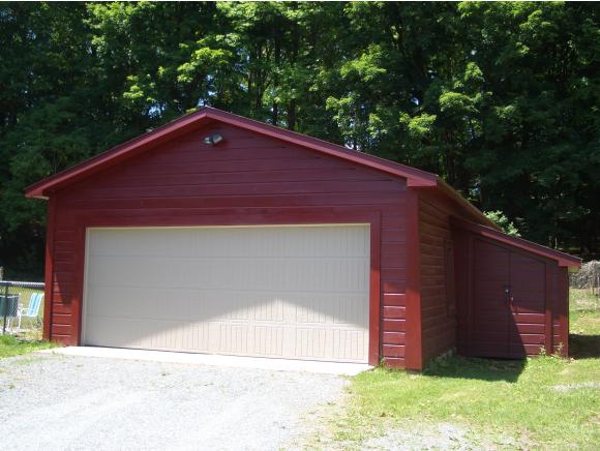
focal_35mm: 41
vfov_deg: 35.2
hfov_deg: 45.7
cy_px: 226
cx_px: 300
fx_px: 711
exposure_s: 1/250
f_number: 2.8
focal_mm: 6.8
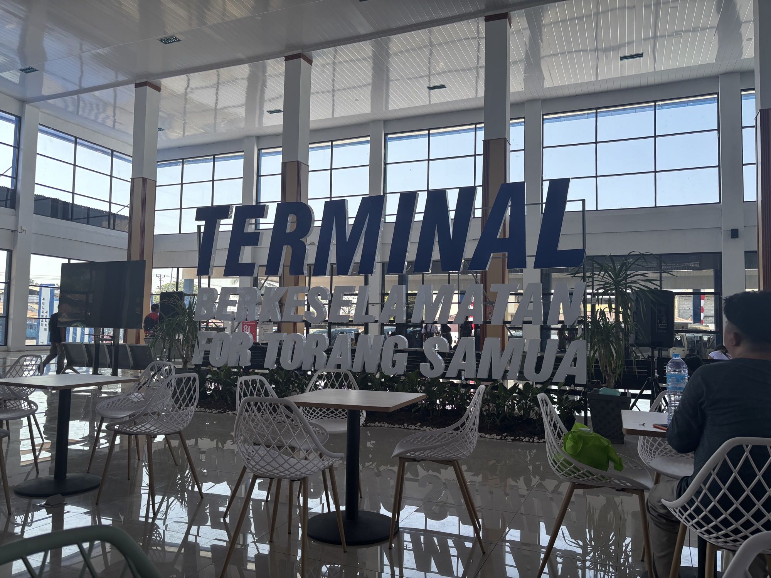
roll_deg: -2.1
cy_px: 289
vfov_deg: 53.1
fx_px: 579
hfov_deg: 67.3
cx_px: 386
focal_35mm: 26
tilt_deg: +4.1
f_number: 1.6
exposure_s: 1/149
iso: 40
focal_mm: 5.96
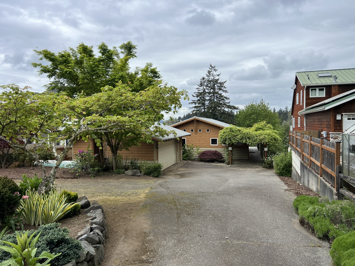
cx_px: 178
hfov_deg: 67.3
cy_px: 133
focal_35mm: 26
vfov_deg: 53.1
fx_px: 267
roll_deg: +0.9
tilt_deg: -1.1
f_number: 1.5
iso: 50
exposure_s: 1/1468
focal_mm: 5.7
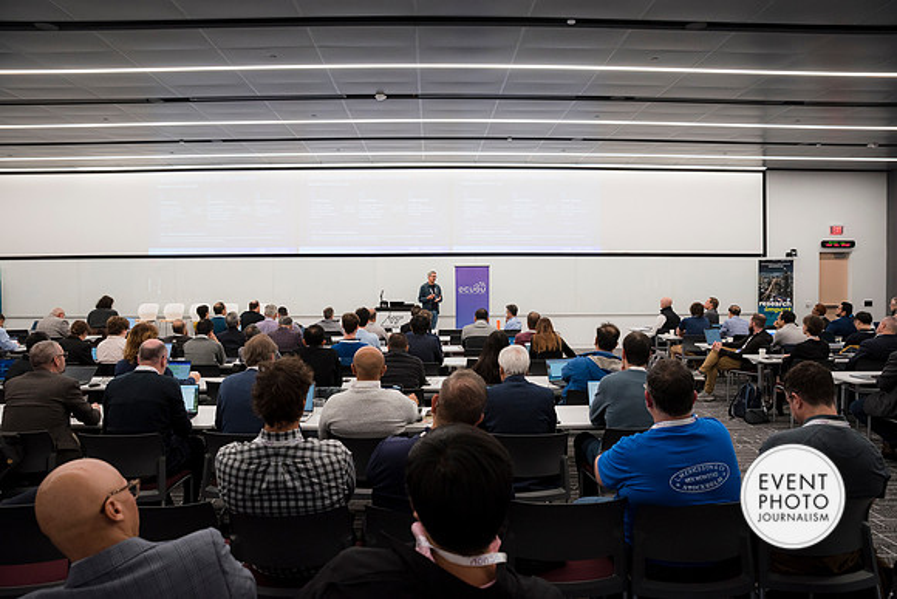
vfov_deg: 53.2
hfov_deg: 73.7
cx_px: 448
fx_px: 598
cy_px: 300
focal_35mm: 24
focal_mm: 24
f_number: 5
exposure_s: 1/125
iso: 800
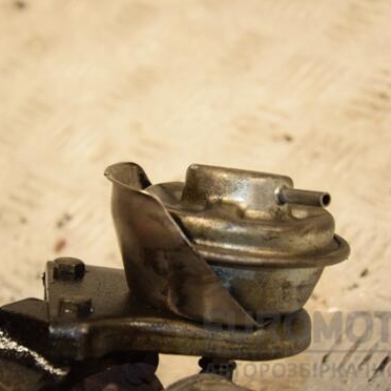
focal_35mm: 107
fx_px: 1367
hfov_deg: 16.3
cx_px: 184
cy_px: 187
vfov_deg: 16.3
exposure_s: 1/200
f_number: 5.6
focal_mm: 52
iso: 800
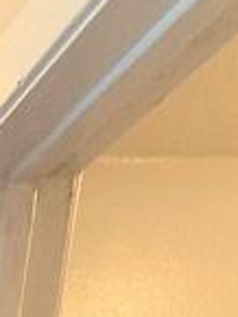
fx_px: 888
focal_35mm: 97
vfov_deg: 12.9
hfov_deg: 10.0
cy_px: 844
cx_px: -533
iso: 200
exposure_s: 1/60
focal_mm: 2.2
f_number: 2.2
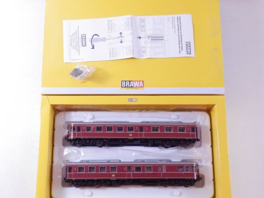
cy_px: 105
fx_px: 374
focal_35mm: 49
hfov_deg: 38.9
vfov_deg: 29.6
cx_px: 124
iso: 640
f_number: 3.7
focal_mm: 7.3
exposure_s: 1/160
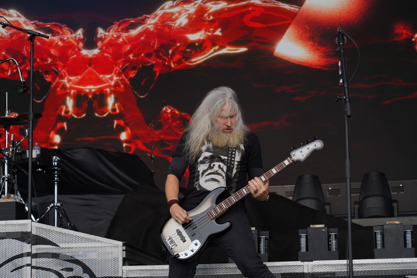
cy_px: 139
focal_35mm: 105
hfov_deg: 19.5
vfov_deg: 13.0
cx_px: 208
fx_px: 1216
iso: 100
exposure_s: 1/200
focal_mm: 105
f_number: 5
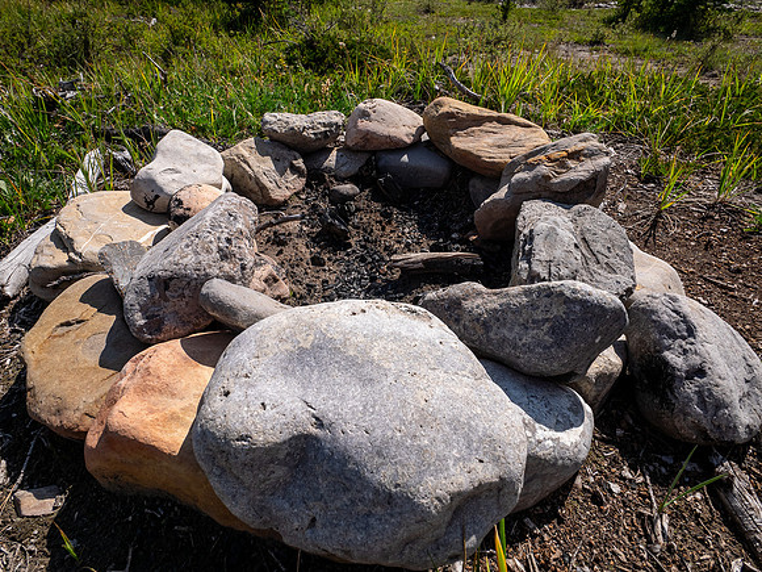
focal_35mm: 18
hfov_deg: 87.8
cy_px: 286
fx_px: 396
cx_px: 381
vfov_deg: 71.6
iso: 200
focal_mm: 9
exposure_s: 1/125
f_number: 8
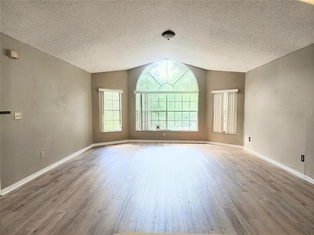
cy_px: 118
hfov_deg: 73.9
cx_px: 157
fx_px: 209
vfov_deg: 58.9
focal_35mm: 23
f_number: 1.8
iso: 64
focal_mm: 6.4
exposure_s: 1/120
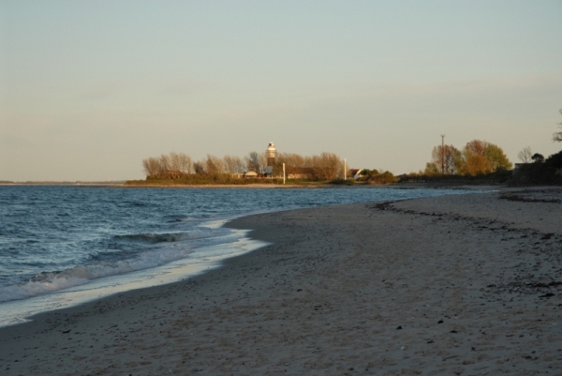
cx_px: 281
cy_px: 188
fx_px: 1640
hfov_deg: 19.4
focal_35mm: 105
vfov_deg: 13.1
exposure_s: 1/200
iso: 250
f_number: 7.1
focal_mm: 70
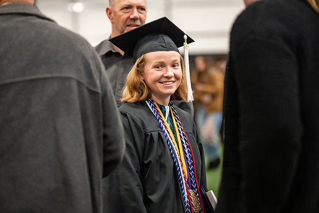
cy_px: 106
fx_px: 1028
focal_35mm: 116
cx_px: 160
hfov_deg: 17.6
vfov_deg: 11.8
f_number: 3.2
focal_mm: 116
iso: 3200
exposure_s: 1/200
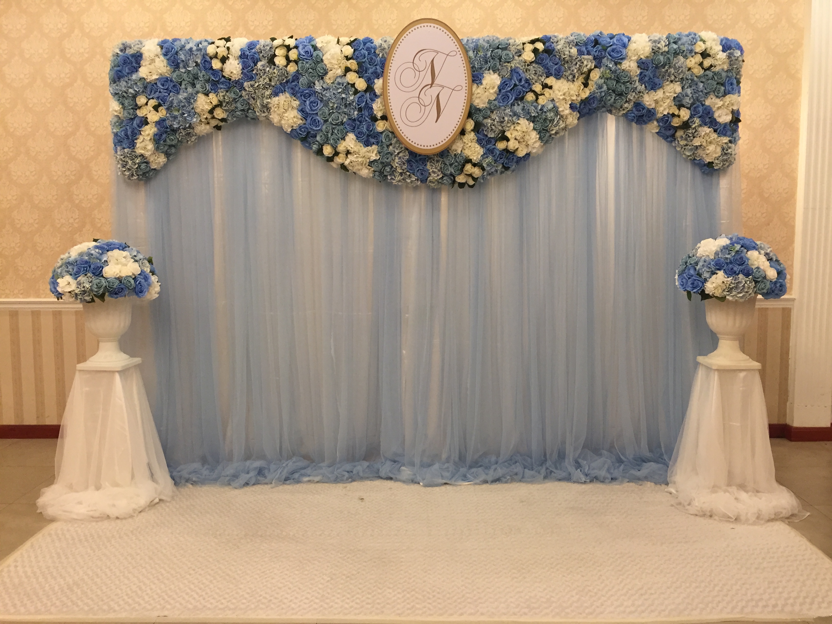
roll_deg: -0.7
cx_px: 416
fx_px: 697
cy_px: 312
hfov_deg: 61.7
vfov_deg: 48.2
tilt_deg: -4.9
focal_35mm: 29
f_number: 2.2
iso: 160
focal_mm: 4.15
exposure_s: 1/33
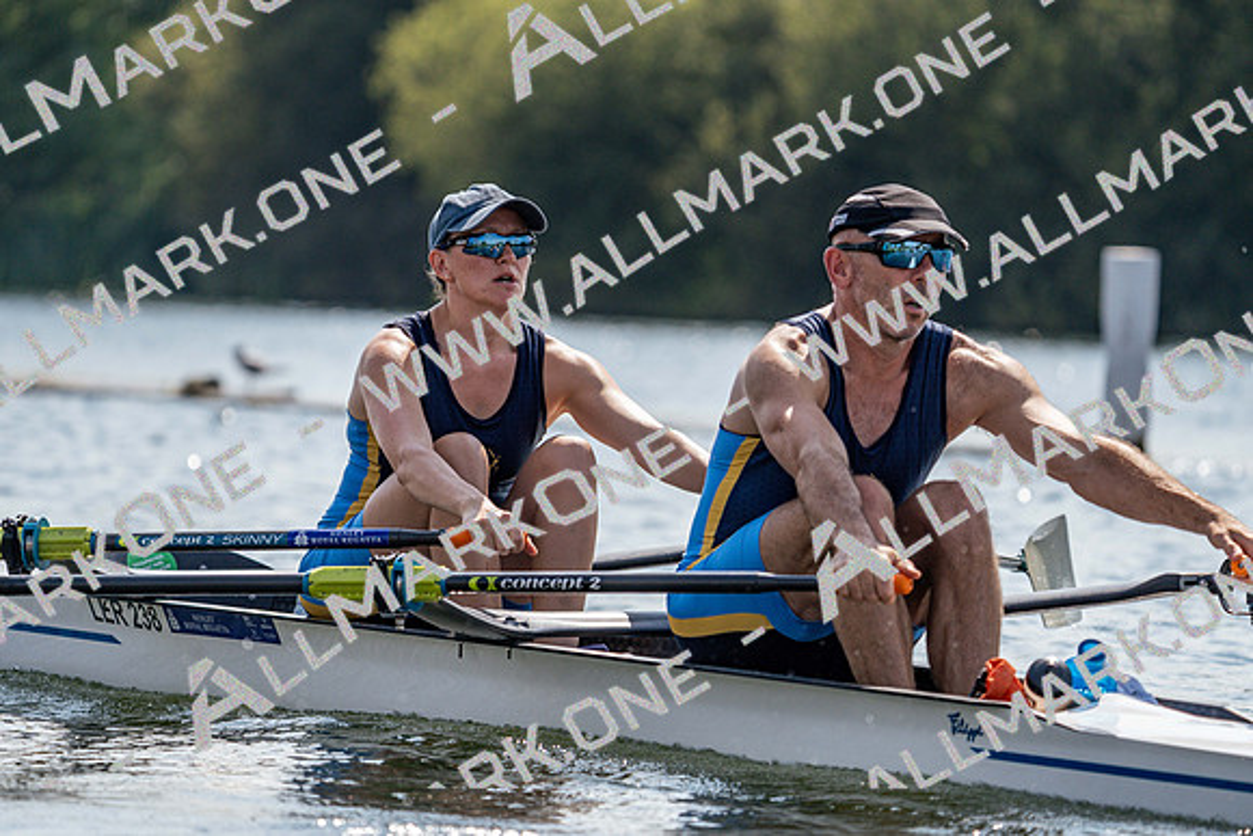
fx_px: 10548
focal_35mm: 303
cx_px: 626
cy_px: 418
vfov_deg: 4.5
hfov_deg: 6.8
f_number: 6.3
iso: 250
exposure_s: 1/1600
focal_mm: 303
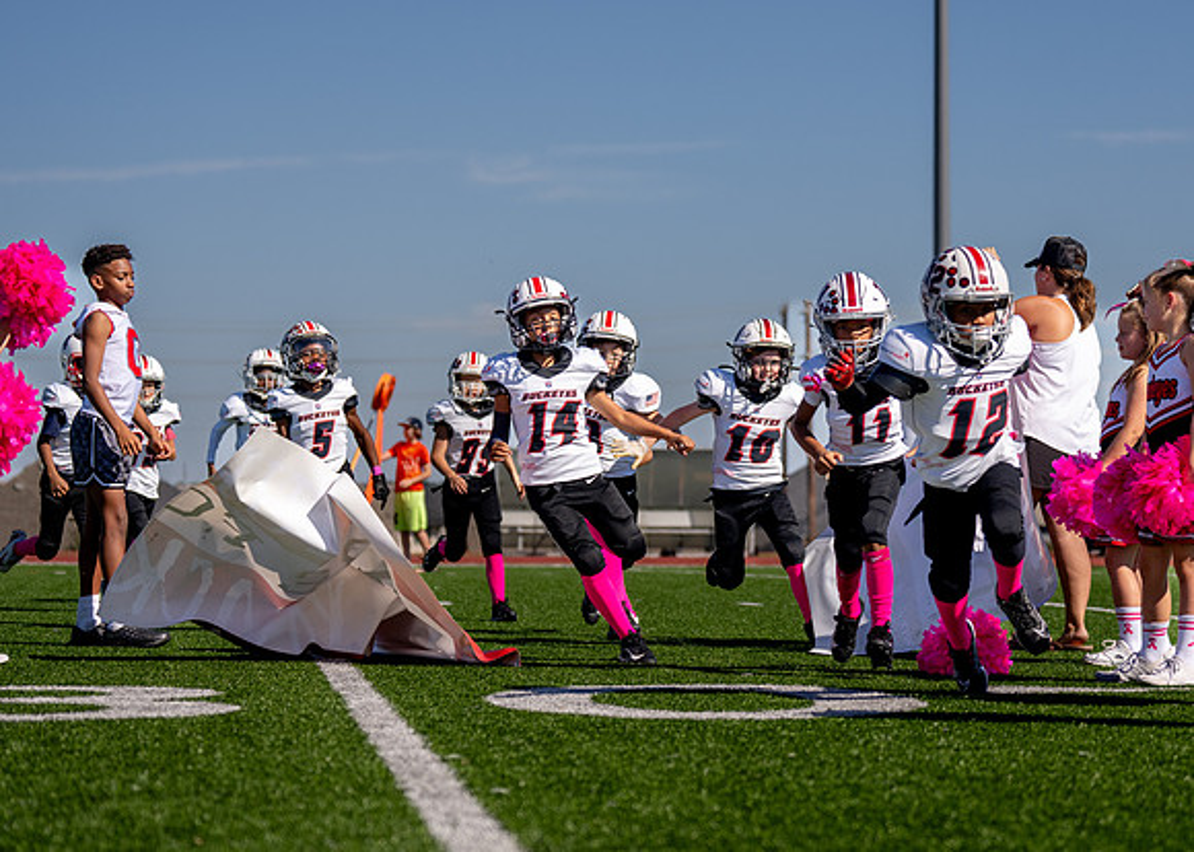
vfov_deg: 14.5
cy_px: 431
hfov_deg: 20.1
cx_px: 703
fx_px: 3360
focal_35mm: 99
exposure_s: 1/5000
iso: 200
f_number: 2.8
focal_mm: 70
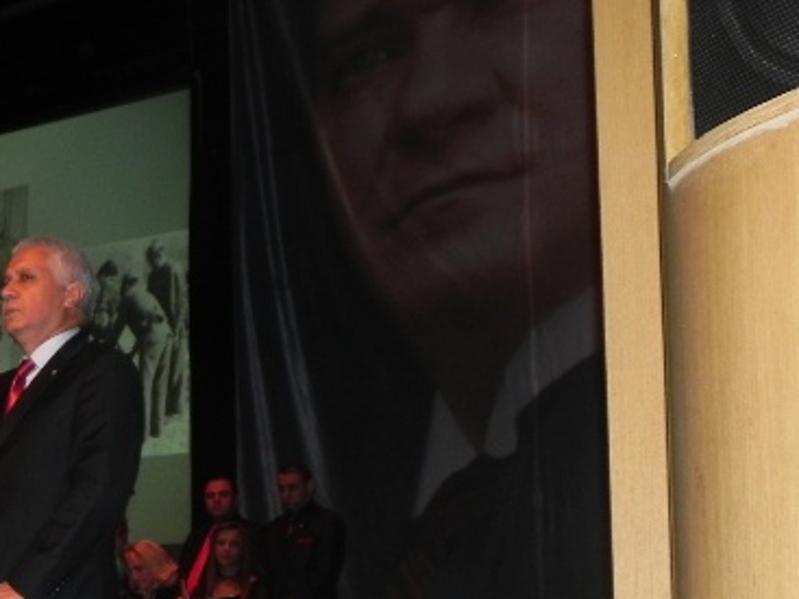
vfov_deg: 19.7
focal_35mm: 72
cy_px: 619
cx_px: -63
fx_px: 1661
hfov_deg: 25.3
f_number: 2.8
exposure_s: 1/25
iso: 160
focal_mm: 5.9
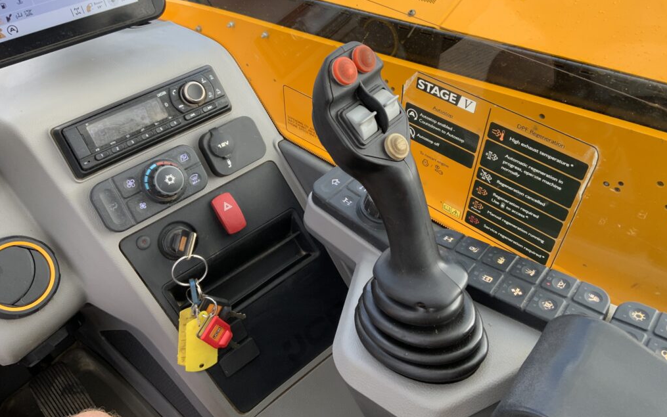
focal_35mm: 31
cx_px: 335
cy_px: 177
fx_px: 564
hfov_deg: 61.2
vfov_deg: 40.5
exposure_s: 1/122
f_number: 1.8
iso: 32
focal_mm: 3
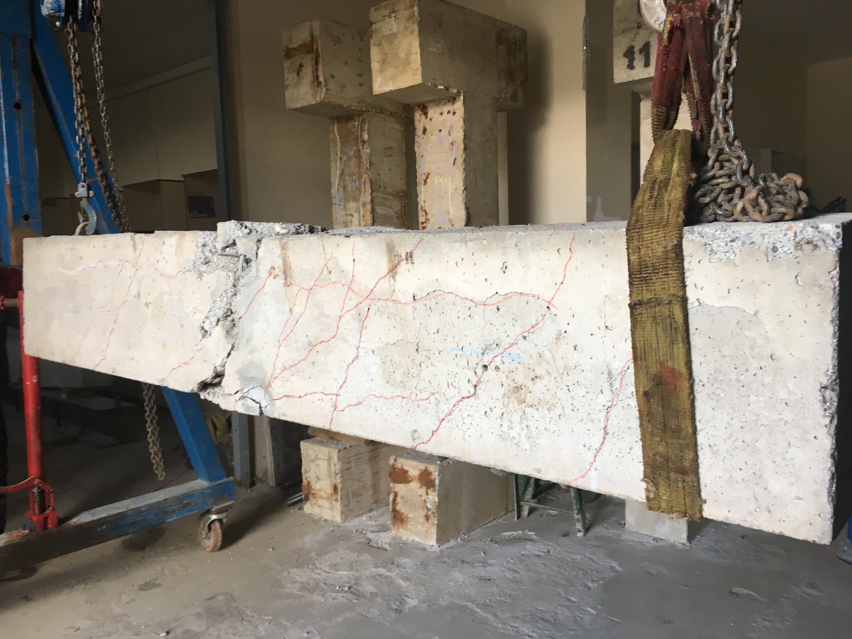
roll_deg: +1.5
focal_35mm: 29
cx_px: 426
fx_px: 714
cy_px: 320
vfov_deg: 48.2
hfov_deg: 61.7
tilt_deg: -6.9
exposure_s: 1/33
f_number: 2.2
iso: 32
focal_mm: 4.15
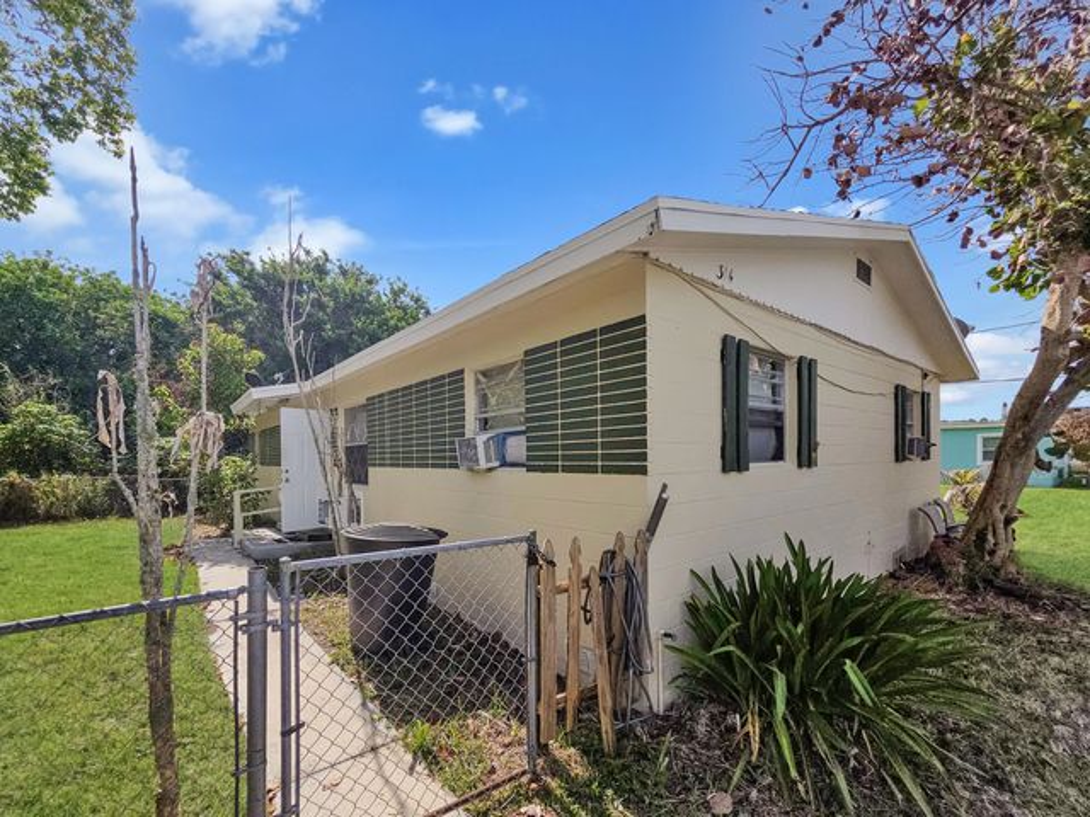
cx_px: 545
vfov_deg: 89.9
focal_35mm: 13
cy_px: 408
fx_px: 409
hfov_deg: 106.2
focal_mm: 2.2
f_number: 2.2
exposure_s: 1/3001
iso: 50
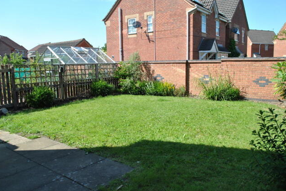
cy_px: 98
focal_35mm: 28
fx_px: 223
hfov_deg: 65.4
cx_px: 146
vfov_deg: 46.5
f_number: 7.1
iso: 100
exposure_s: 1/200
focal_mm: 18
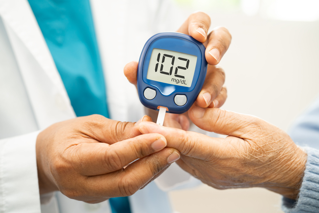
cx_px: 160
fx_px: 443
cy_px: 106
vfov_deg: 27.0
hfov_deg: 39.6
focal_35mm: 50
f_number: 2.8
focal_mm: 50
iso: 320
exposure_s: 1/100
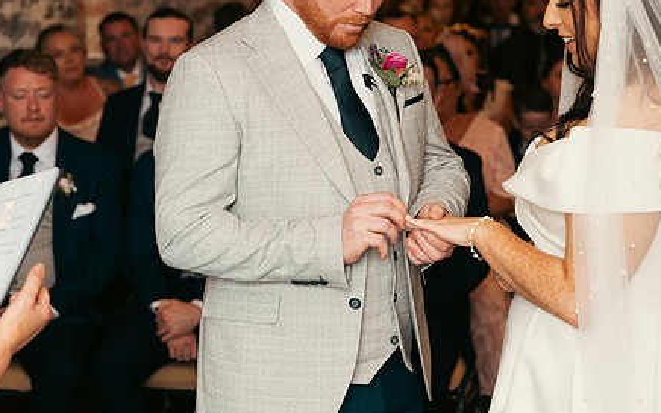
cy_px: 147
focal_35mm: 95
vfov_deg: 13.7
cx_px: 408
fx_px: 1710
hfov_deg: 21.8
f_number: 3.5
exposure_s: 1/160
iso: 800
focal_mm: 70
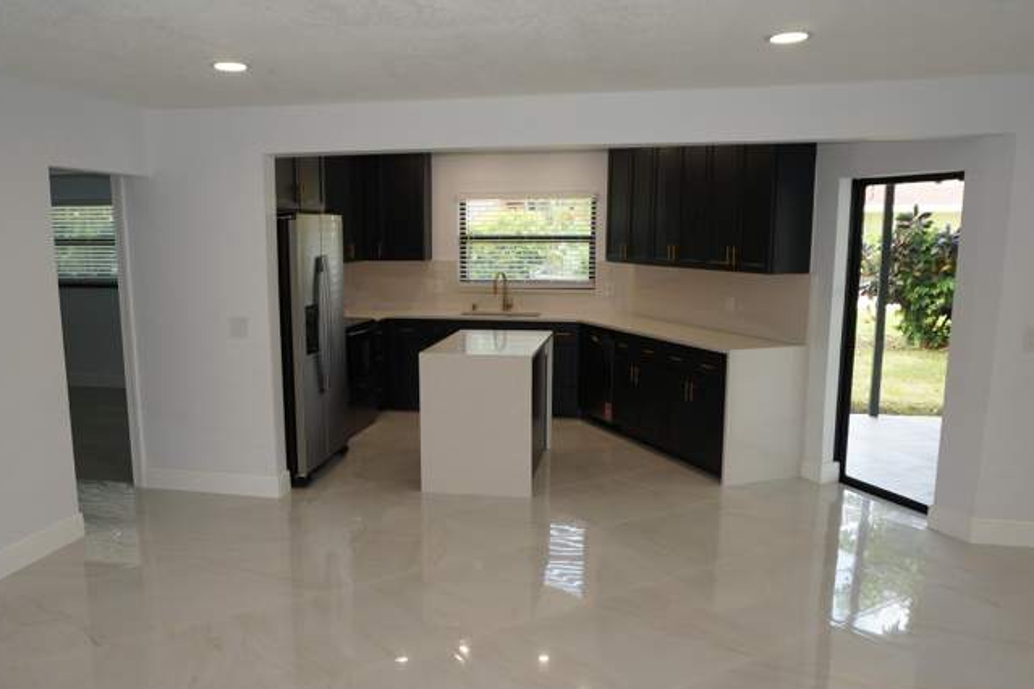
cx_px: 473
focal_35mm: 30
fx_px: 862
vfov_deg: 43.5
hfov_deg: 61.8
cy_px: 390
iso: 100
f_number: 4
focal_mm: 16
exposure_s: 1/60
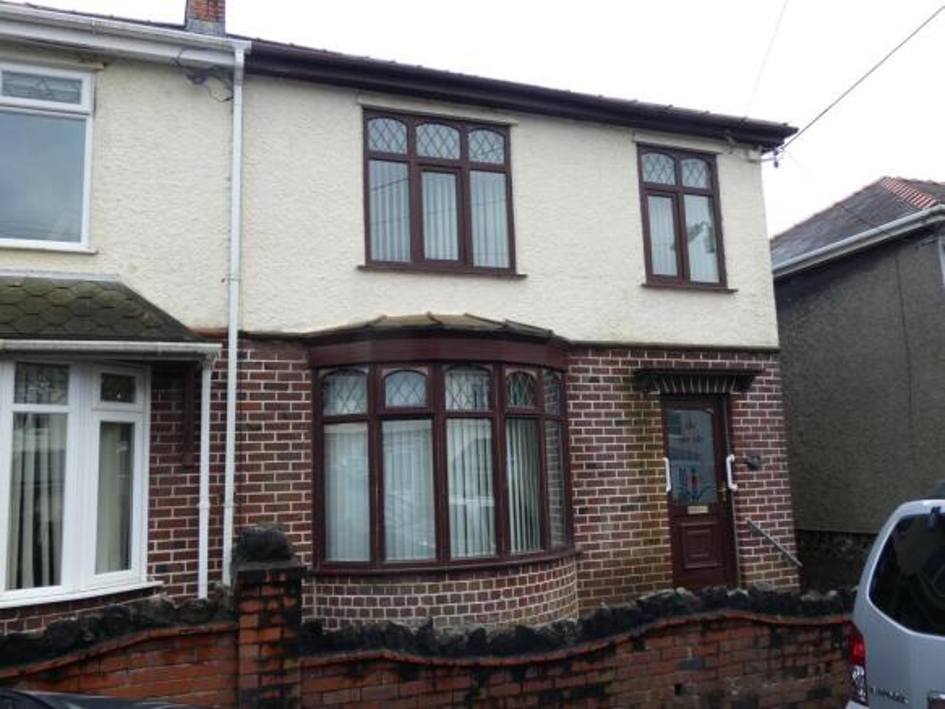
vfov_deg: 46.8
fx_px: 819
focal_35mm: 30
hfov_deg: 60.0
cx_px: 472
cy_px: 354
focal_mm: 5.3
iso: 80
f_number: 3.3
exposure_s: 1/200
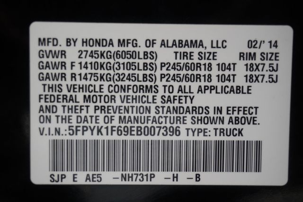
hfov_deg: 31.4
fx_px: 539
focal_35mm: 64
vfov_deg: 21.3
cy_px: 101
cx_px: 152
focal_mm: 43
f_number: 5.6
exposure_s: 1/80
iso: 250
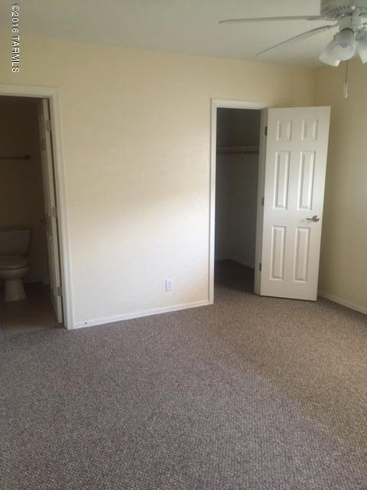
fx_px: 410
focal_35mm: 29
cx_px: 184
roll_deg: +0.6
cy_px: 245
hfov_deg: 48.2
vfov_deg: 61.7
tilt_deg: -12.2
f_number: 2.2
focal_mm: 4.15
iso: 100
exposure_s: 1/15
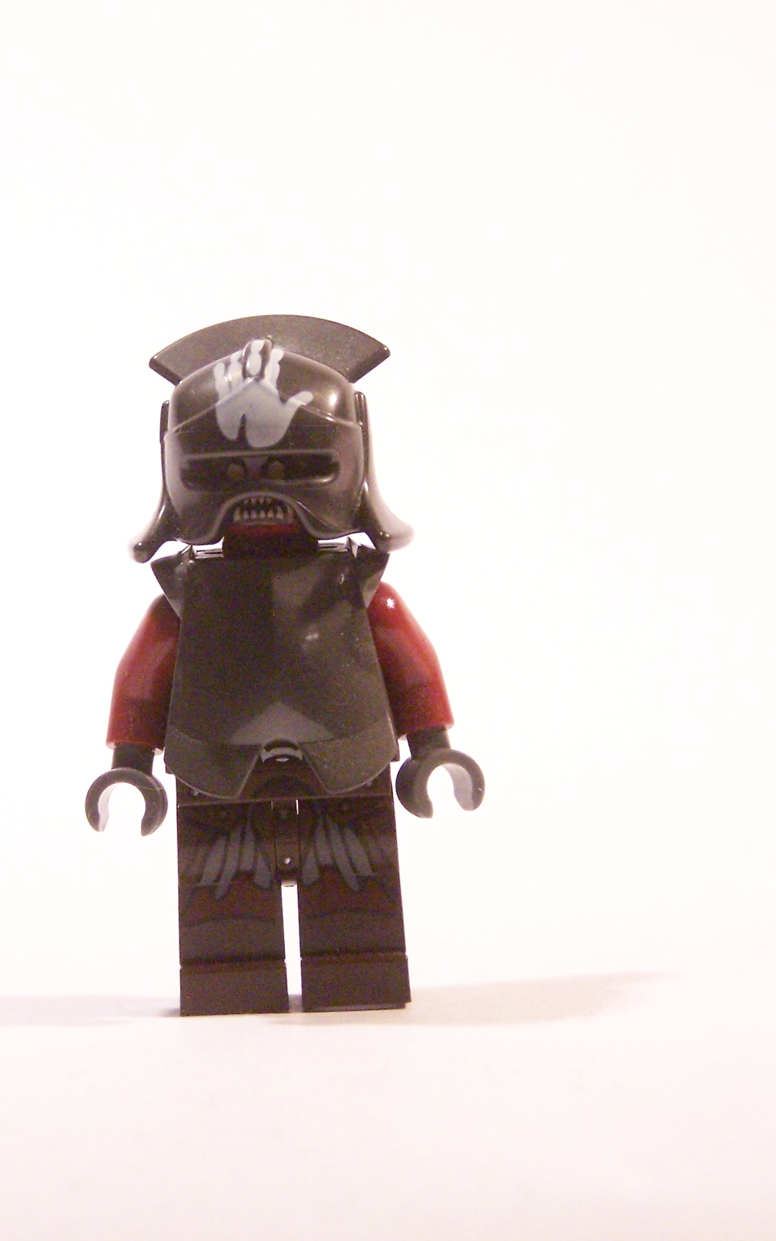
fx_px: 5040
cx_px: 299
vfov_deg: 14.0
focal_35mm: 149
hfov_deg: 8.8
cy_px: 622
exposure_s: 1/45
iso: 400
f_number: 3.2
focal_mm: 17.5
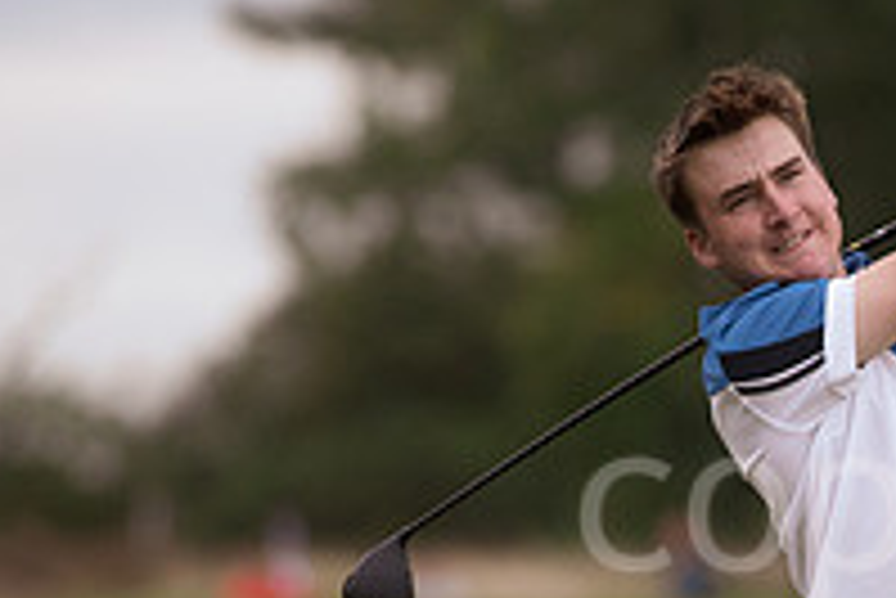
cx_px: 1065
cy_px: 738
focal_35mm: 955
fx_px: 23785
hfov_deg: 2.2
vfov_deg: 1.4
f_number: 5.6
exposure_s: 1/2000
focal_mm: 300
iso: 1250
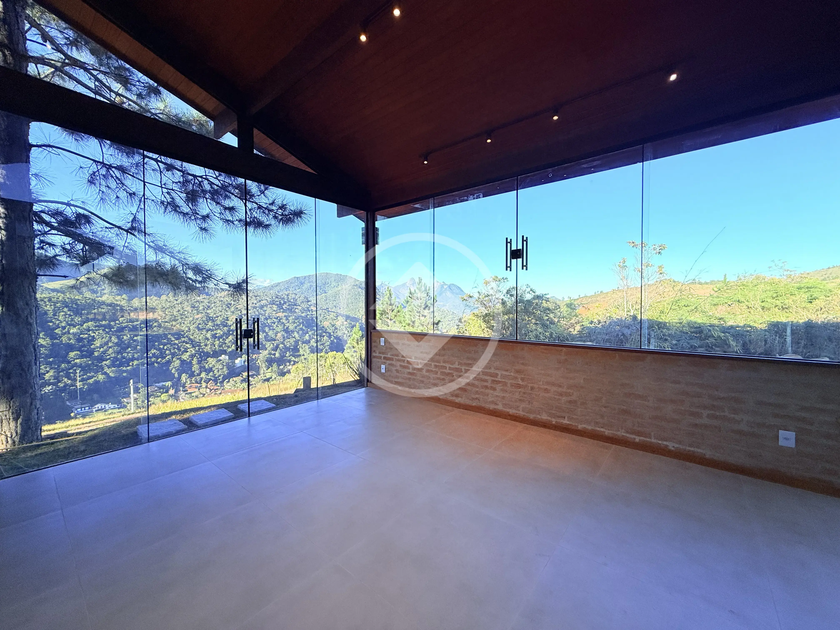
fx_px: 340
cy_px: 315
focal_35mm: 14
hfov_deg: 102.1
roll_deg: +0.4
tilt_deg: -1.4
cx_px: 420
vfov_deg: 85.7
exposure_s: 1/928
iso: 50
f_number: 2.2
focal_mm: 2.22
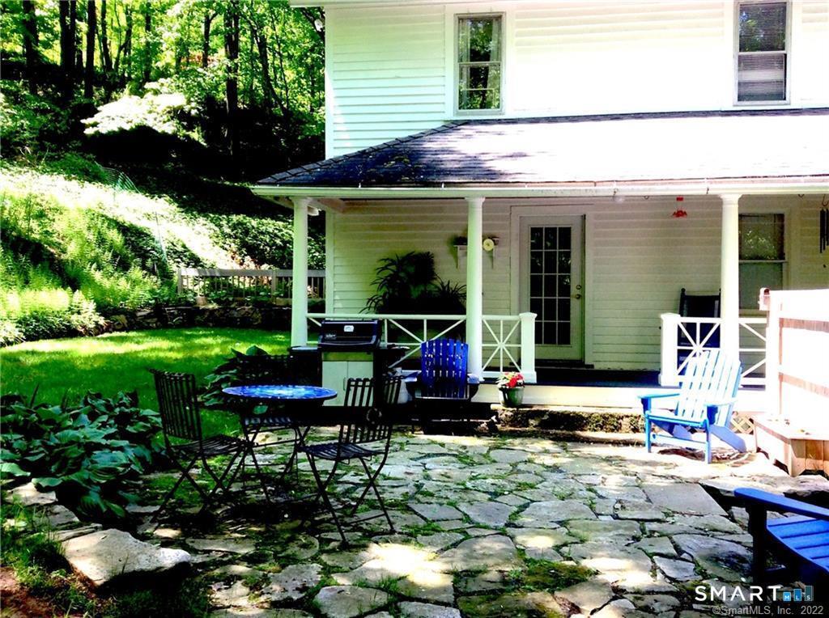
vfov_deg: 44.0
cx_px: 414
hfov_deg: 56.9
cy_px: 309
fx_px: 765
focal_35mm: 32
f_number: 2.4
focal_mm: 3.3
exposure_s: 1/153
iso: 32
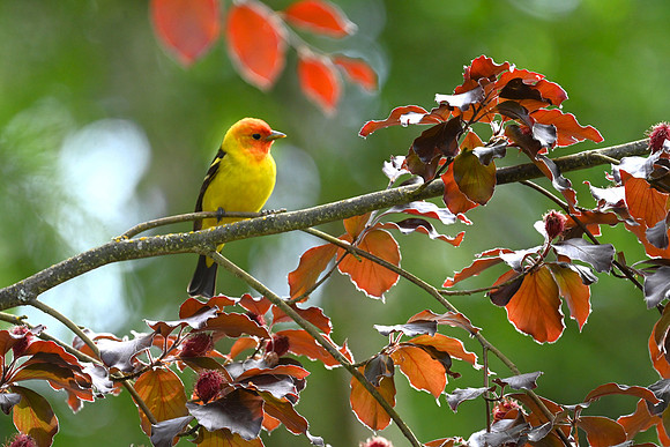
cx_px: 335
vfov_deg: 1.7
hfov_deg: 2.6
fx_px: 14892
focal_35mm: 800
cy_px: 224
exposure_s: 1/800
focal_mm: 800
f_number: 6.3
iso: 2000
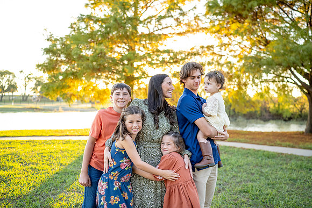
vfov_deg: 37.9
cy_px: 104
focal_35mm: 35
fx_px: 303
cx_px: 156
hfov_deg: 54.4
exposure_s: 1/640
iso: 640
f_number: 2.2
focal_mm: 35
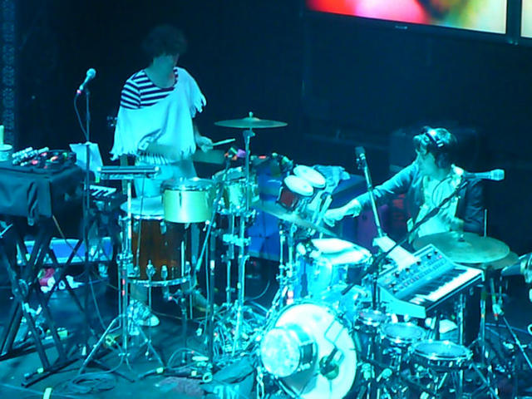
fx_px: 2275
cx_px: 266
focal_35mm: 148
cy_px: 200
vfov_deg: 10.0
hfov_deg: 13.3
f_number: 4
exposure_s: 1/40
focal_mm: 22
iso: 800
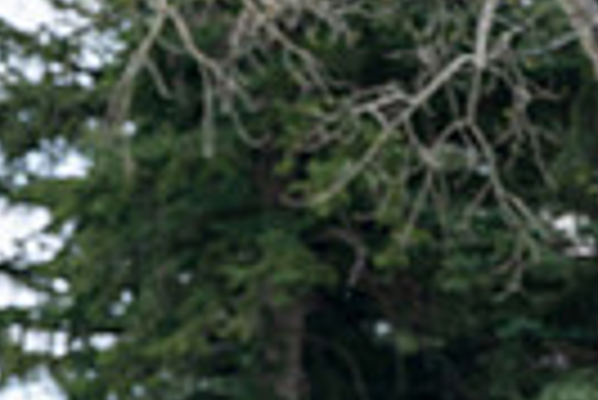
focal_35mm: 922
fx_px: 15332
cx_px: -148
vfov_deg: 1.5
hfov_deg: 2.2
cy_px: 847
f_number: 5.6
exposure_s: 1/250
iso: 200
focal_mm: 212
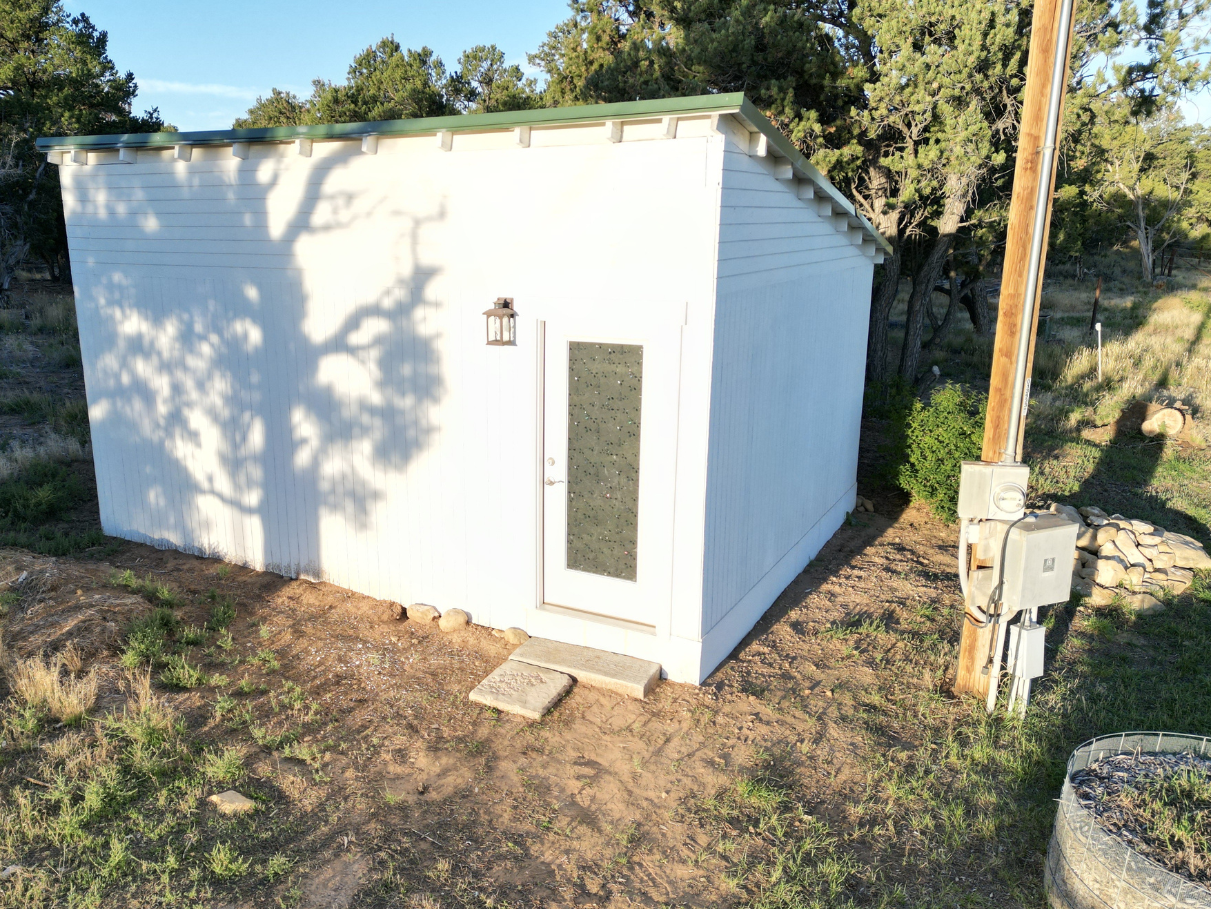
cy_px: 473
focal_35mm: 28
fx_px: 980
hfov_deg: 63.1
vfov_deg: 49.7
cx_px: 507
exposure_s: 1/1000
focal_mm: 6.72
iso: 100
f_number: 1.7
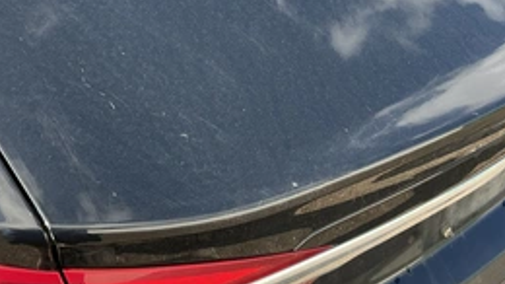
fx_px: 629
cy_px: 39
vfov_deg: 24.8
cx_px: 243
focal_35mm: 47
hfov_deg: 43.7
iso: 20
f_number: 1.8
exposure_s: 1/193
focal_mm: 3
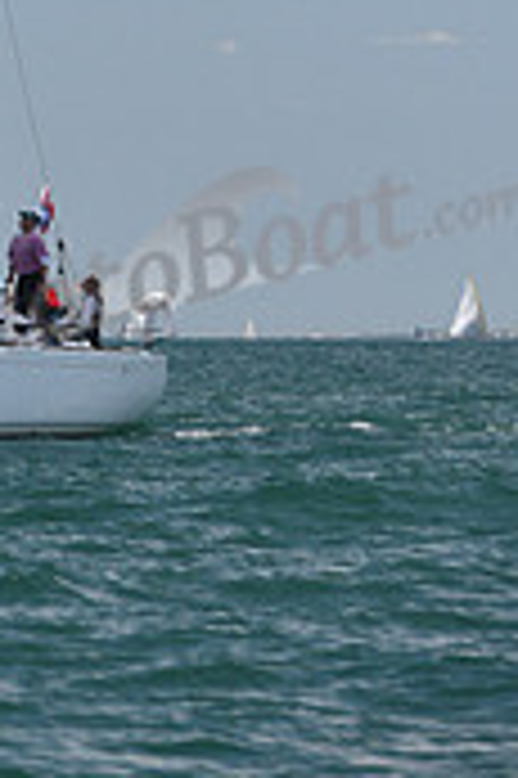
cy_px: -364
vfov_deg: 4.5
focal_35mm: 453
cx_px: -336
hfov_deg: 3.0
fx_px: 9796
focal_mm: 135
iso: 400
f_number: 6.3
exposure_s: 1/800
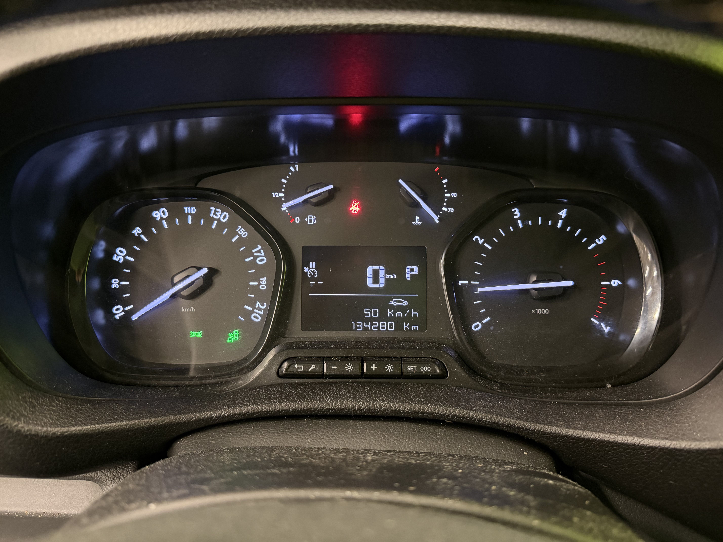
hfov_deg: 71.6
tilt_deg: -21.3
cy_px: 271
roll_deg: -0.4
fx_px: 501
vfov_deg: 56.8
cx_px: 362
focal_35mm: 24
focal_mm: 6.76
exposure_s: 1/27
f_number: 1.78
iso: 1000
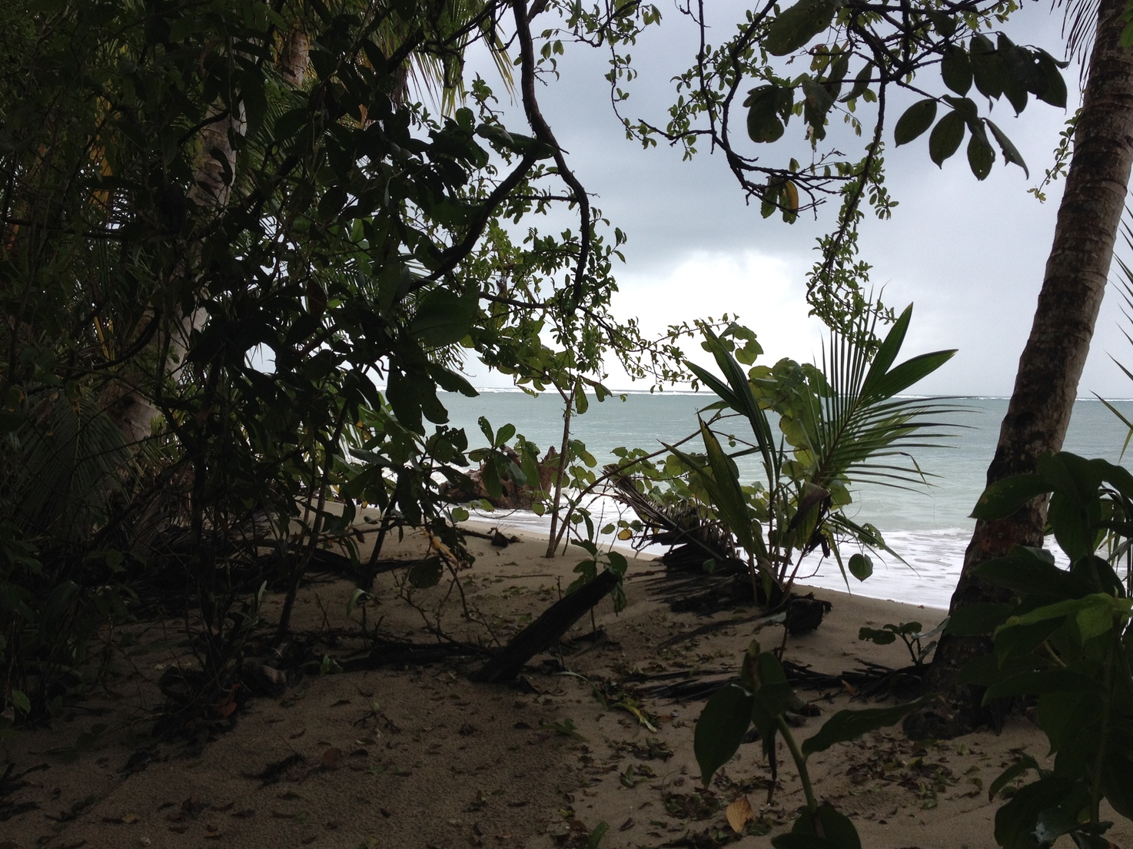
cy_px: 406
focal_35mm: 38
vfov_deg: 37.7
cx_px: 597
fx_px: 1244
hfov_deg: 49.0
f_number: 2.4
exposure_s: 1/511
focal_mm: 4.28
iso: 50
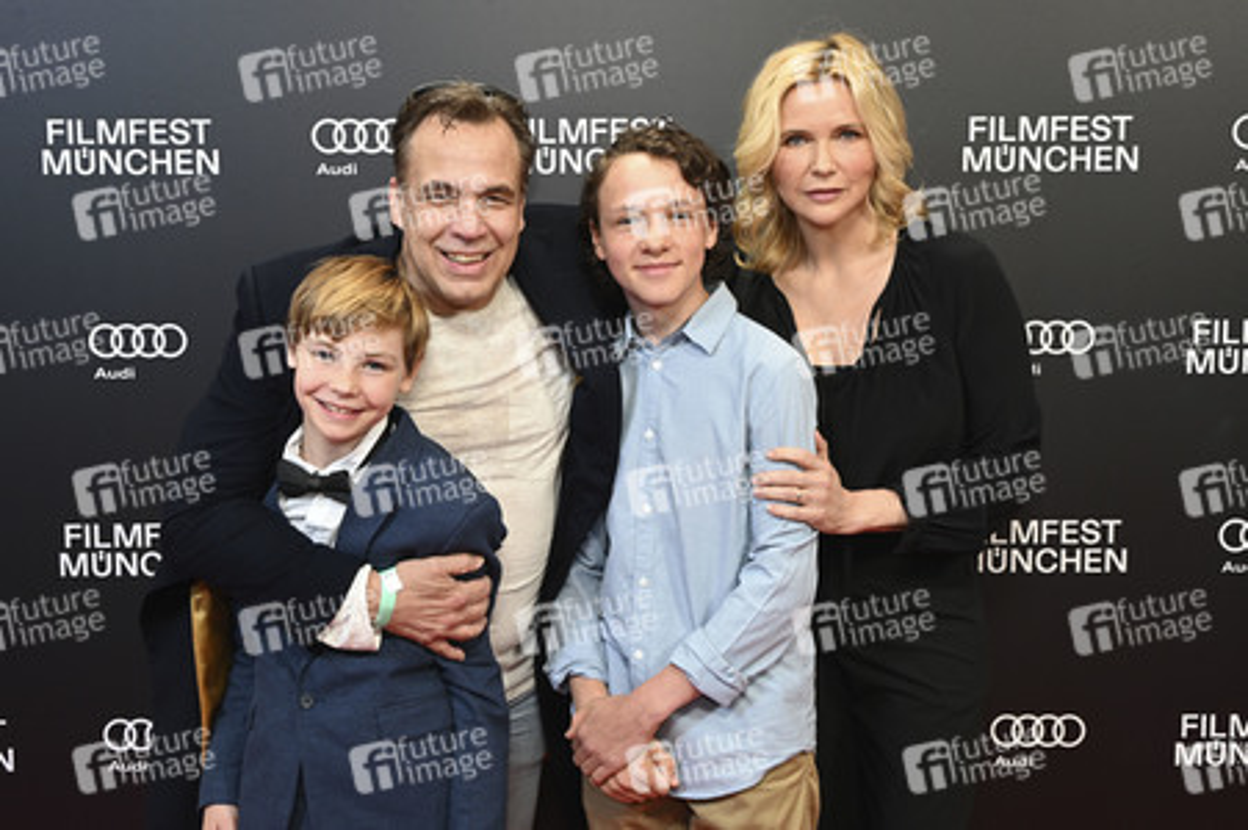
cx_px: 624
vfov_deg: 35.9
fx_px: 1282
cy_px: 415
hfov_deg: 51.9
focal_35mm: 37
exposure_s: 1/125
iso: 1000
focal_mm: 37
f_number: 8
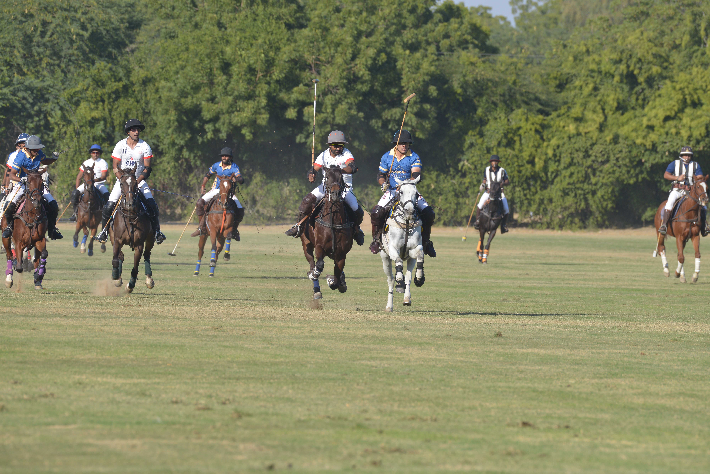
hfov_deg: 5.2
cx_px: 355
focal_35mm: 400
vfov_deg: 3.4
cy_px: 237
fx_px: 7891
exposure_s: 1/1000
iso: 640
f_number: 9
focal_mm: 400
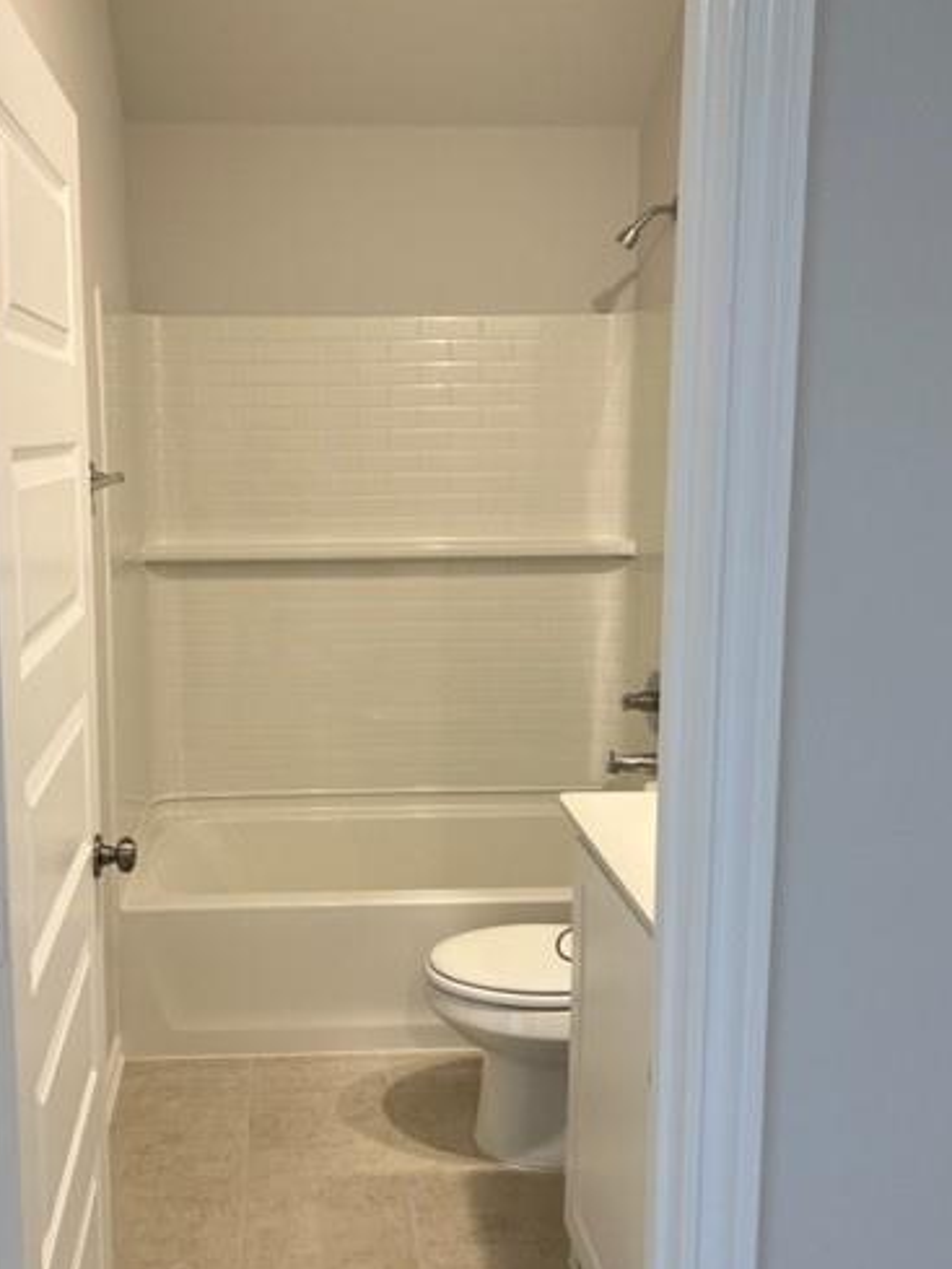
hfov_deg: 41.5
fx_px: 1246
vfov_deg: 53.9
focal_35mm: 34
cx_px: 353
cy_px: 594
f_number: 1.5
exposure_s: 1/60
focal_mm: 5.7
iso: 80
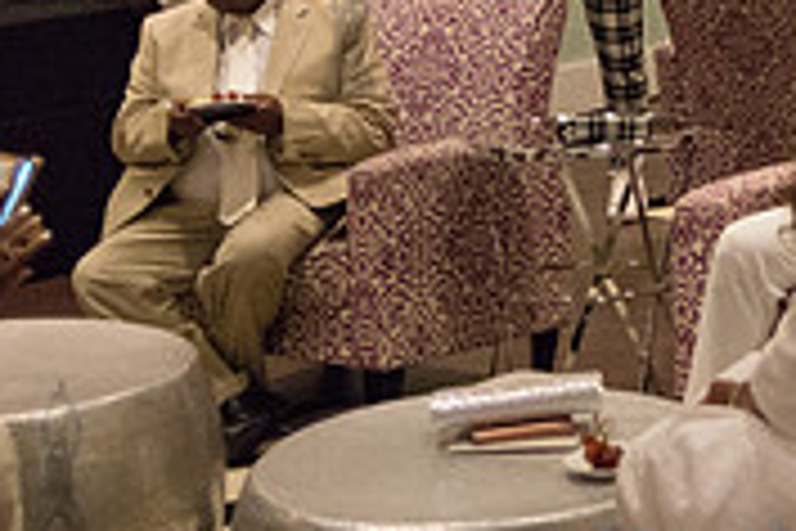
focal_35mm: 117
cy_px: -196
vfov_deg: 11.4
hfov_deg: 16.8
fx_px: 2587
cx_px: 926
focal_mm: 35
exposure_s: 1/400
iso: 4000
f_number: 2
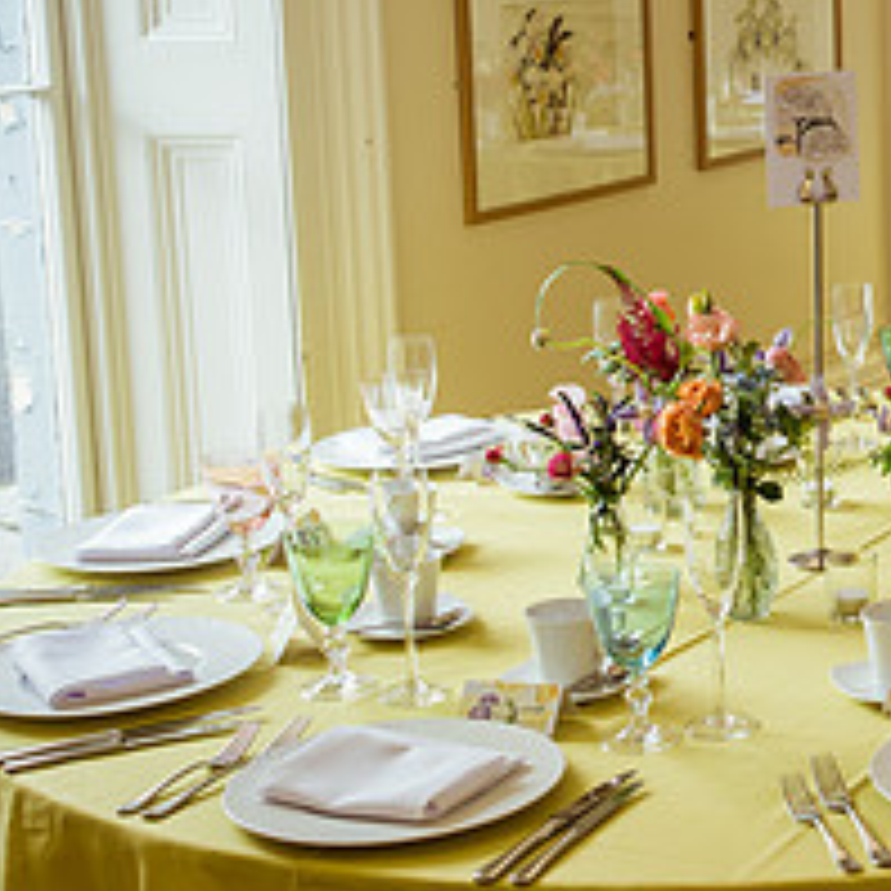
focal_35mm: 87
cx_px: 976
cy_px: 254
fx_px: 2534
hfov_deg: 19.1
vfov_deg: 19.8
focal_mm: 35
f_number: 5
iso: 450
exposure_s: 1/200
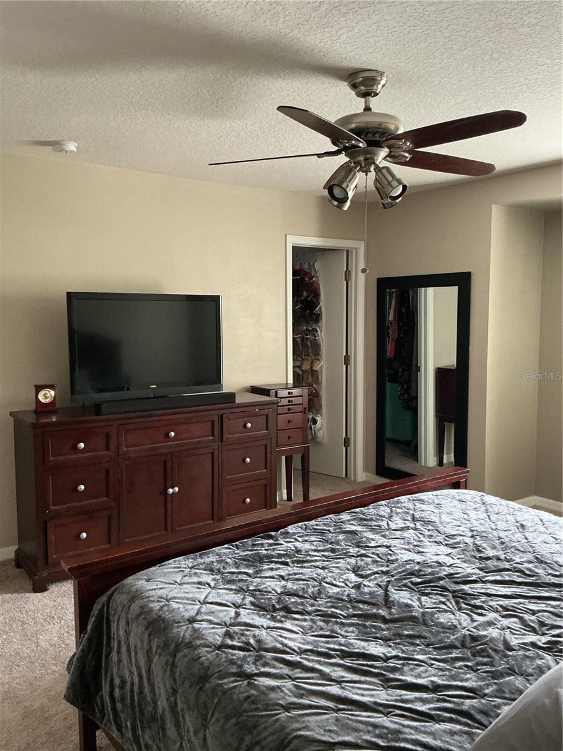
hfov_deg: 48.2
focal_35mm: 29
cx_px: 282
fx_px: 629
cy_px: 376
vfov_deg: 61.7
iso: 200
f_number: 1.8
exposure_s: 1/50
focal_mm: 3
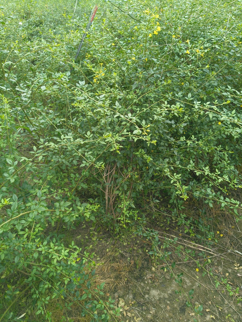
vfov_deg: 67.3
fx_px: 242
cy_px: 161
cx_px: 121
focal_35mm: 26
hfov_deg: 53.1
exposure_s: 1/342
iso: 80
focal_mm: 4.84
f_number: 1.8
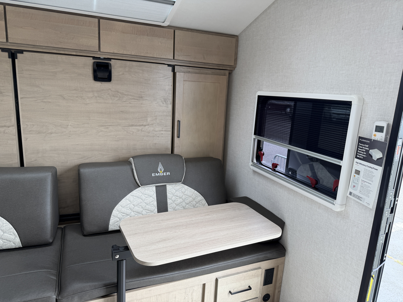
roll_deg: -2.6
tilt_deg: -12.7
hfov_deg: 71.6
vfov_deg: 56.8
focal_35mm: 24
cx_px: 202
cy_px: 151
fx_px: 279
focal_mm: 6.76
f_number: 1.78
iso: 80
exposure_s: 1/122
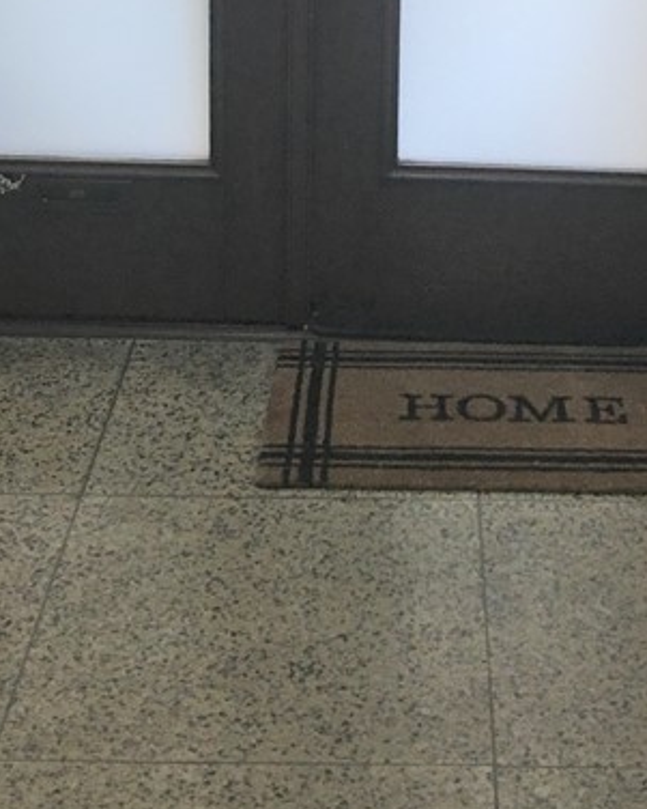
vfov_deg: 23.0
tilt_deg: -9.5
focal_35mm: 77
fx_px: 1842
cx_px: 342
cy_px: -127
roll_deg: -0.5
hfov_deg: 19.9
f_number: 2.2
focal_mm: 4.15
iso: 40
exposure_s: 1/30
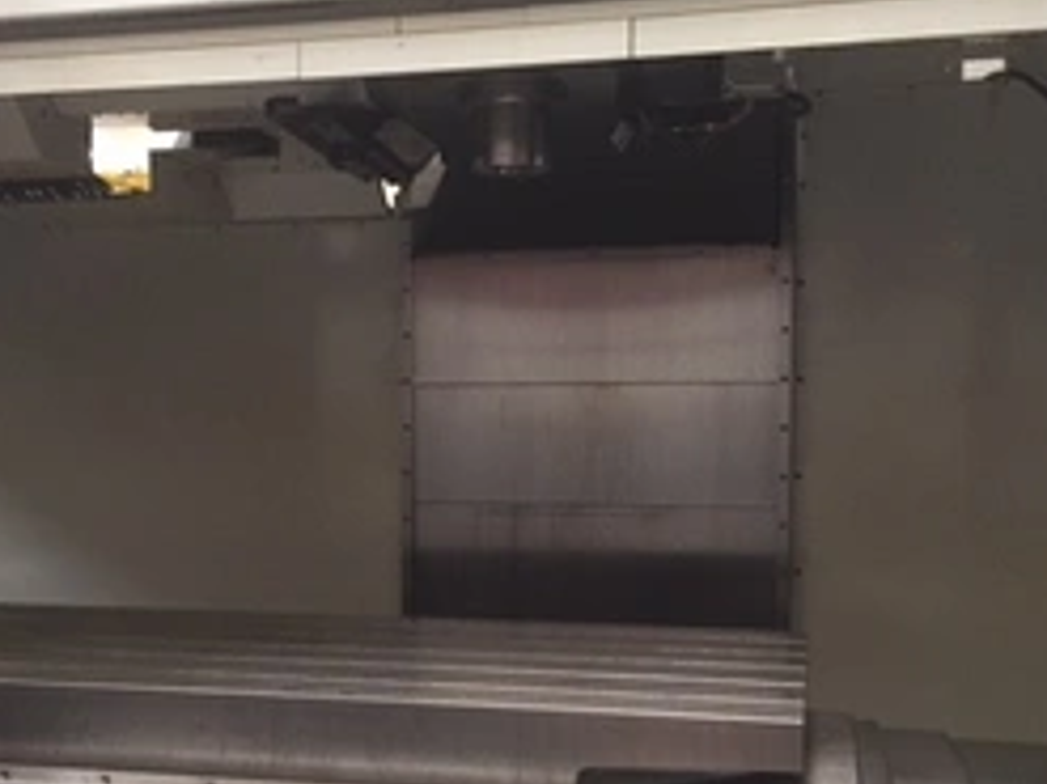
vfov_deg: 30.8
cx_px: 432
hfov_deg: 40.3
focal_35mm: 47
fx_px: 1421
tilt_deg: -1.4
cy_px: 470
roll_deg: -0.8
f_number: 2.2
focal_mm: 4.15
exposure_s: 1/30
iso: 50
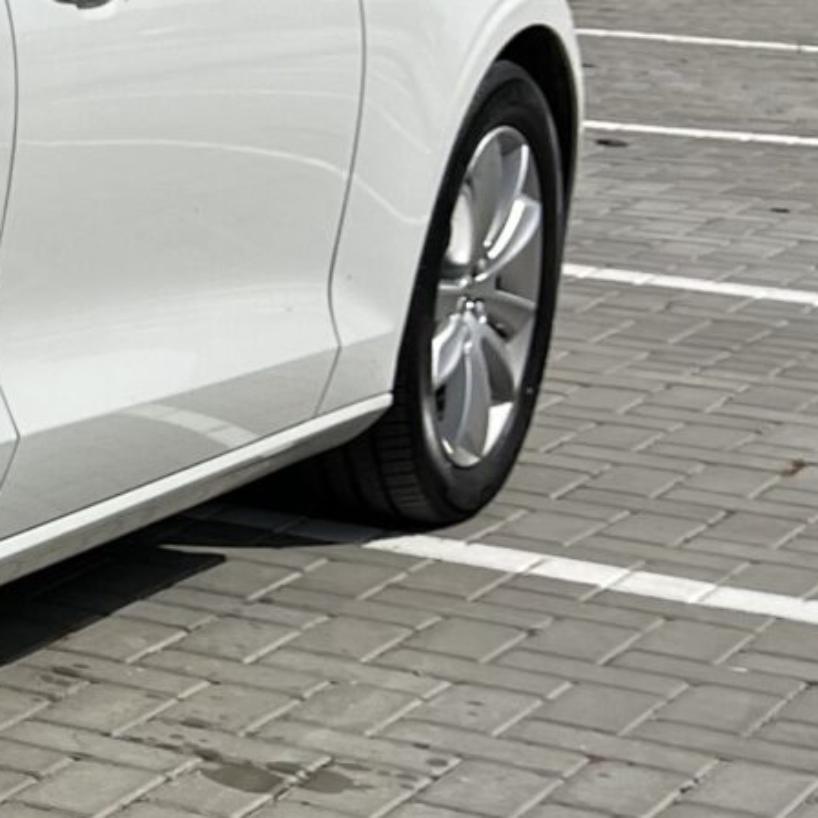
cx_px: -1293
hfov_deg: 10.8
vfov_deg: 13.3
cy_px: 259
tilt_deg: -11.2
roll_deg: -0.8
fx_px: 3502
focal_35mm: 131
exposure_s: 1/7874
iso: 50
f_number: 1.6
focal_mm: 5.1
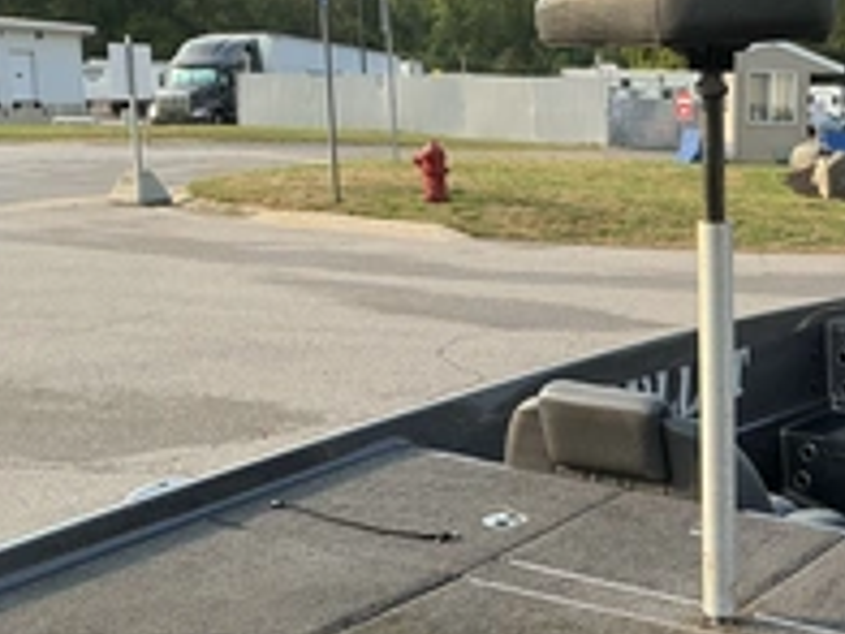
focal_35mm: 57
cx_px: 811
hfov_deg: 31.6
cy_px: 453
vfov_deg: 25.4
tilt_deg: -14.6
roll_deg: -3.0
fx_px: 1391
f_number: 1.8
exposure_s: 1/473
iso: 25
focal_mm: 3
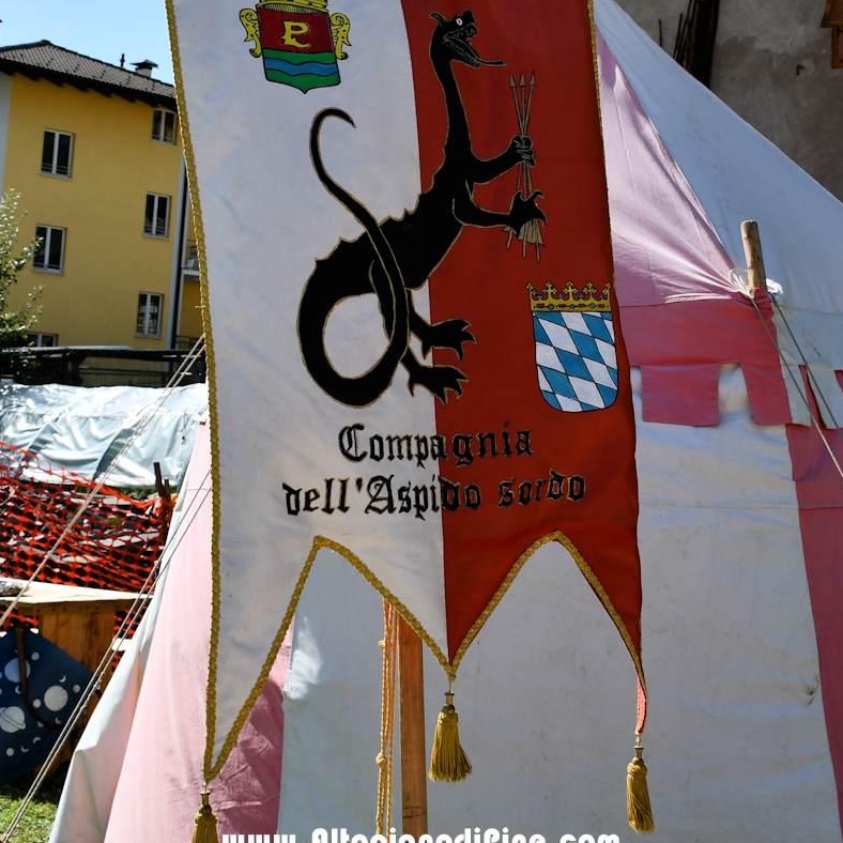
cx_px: 420
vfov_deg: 37.6
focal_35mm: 44
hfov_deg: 38.3
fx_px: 1212
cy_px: 234
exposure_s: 1/320
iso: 100
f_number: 9
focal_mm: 23
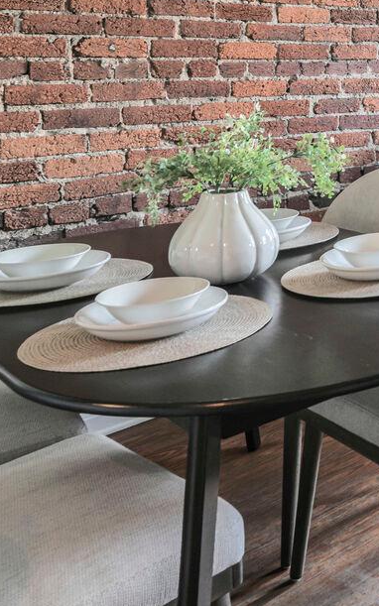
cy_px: 55
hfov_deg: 21.0
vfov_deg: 38.1
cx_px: 614
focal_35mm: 49
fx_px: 810
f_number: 8
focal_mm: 17
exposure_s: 1/4
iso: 200
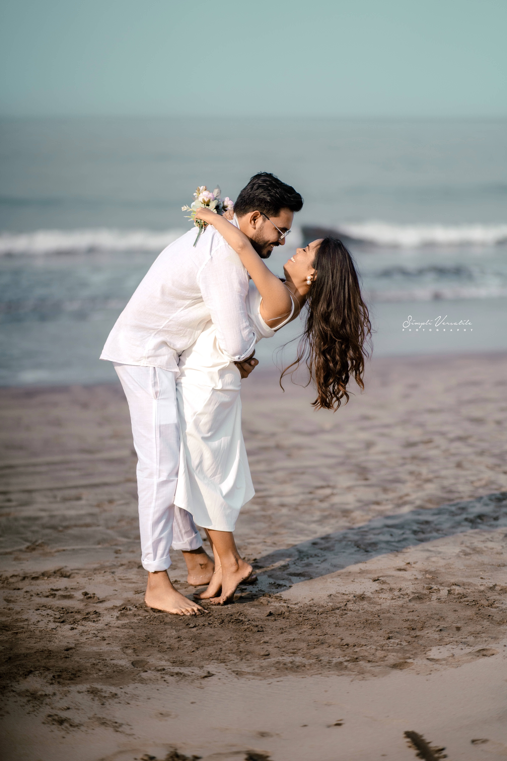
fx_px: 1795
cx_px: 254
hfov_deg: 16.1
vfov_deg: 23.9
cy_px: 380
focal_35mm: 85
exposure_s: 1/8000
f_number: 1.4
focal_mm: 85
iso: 125
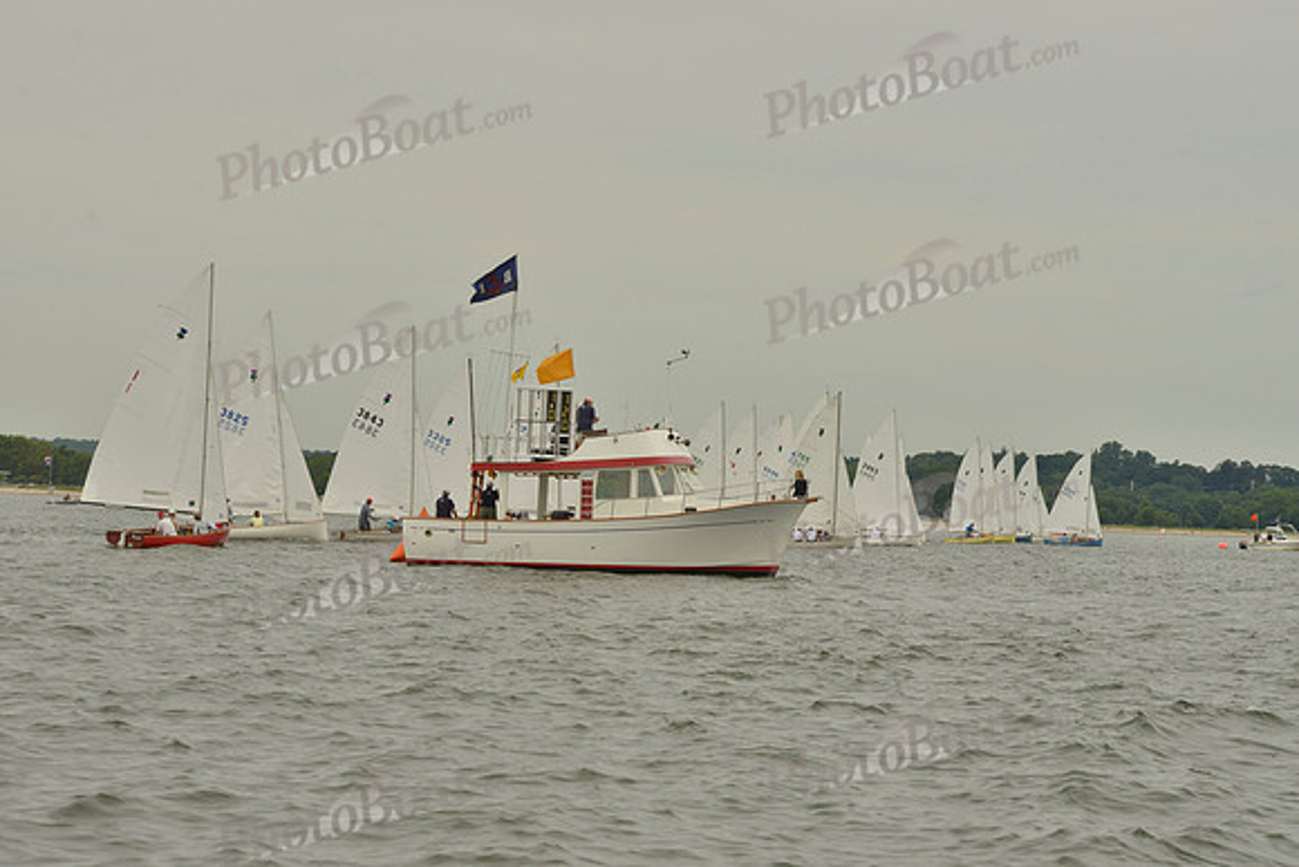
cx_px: 650
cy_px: 434
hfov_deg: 23.9
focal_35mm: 85
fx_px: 3068
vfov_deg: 16.1
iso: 400
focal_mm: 85
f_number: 10
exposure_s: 1/1250
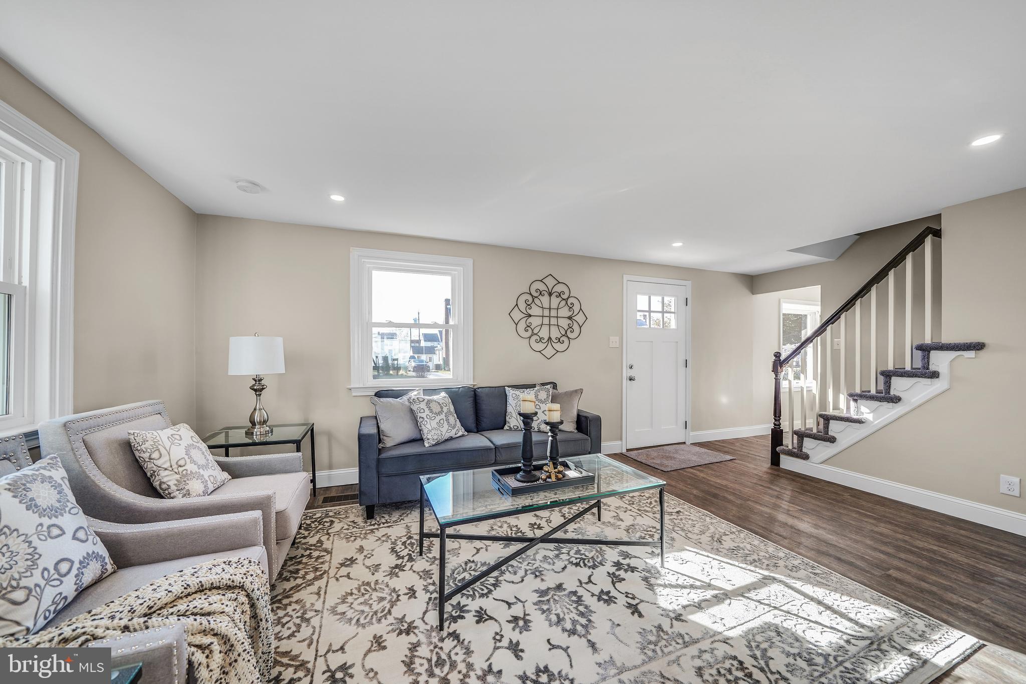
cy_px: 342
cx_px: 513
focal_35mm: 12
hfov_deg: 112.6
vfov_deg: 90.0
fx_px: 342
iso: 200
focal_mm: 12
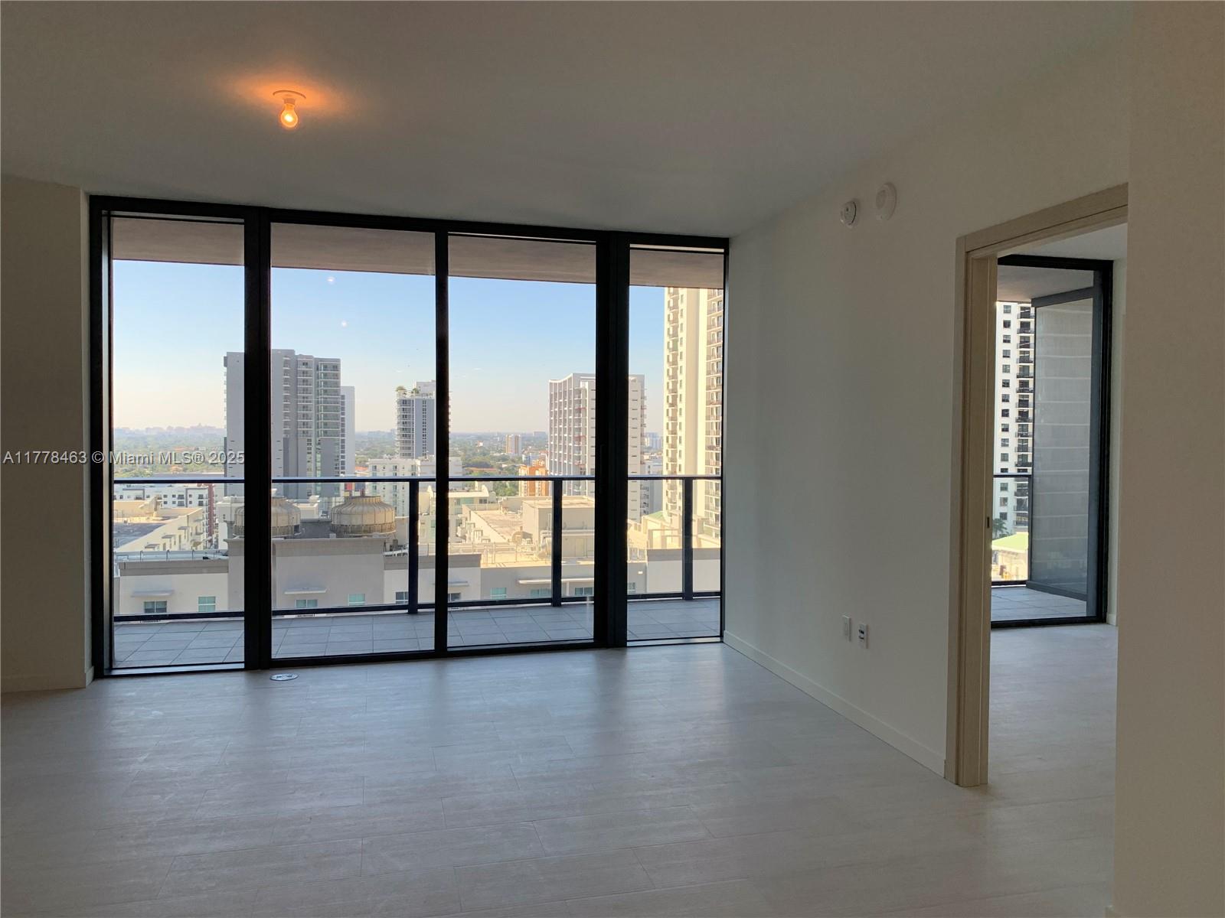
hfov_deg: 67.3
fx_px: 920
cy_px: 459
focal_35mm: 26
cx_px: 612
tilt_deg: -1.7
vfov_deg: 53.1
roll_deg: -0.5
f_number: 1.8
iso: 25
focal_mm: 4.25
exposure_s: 1/210
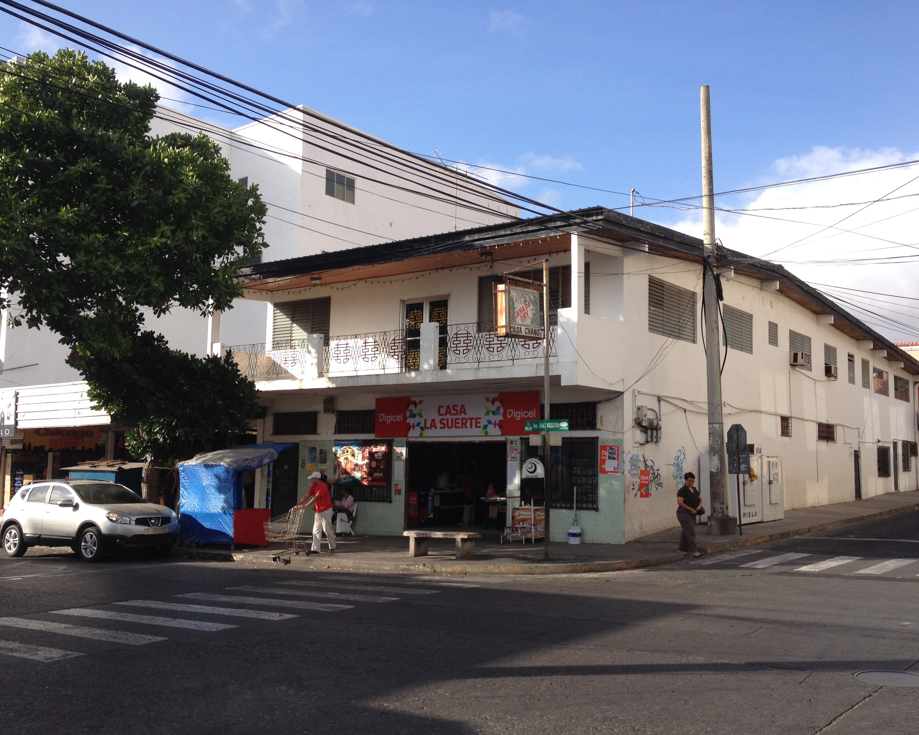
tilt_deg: +3.3
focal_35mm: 37
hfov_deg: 49.1
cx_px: 485
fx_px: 1006
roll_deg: +0.0
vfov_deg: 40.1
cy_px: 370
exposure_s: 1/1004
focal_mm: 4.28
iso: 50
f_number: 2.4
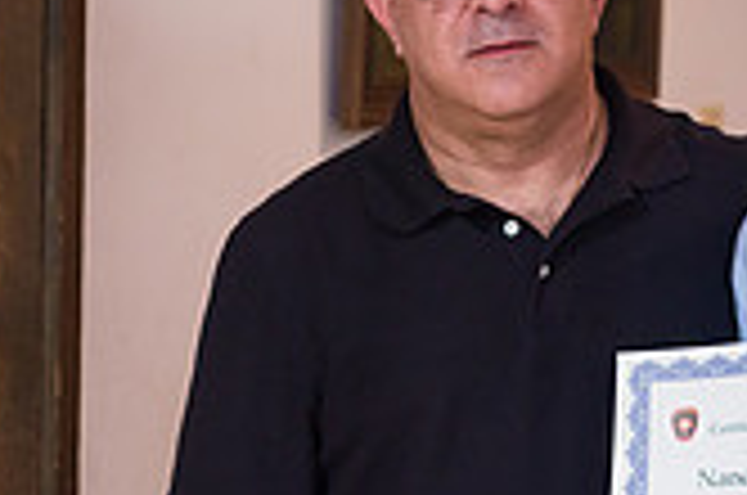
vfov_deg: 5.9
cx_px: 662
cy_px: 364
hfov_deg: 8.9
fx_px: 4784
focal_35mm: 231
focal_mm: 66
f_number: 3.2
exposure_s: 1/160
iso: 1250
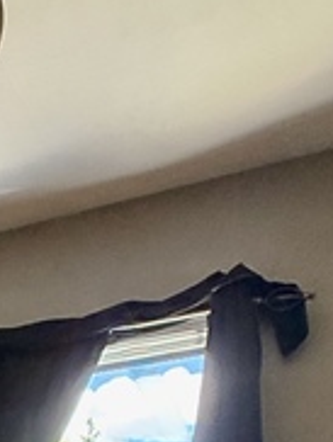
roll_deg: +1.0
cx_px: -386
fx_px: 1062
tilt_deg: -6.5
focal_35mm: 83
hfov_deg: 14.1
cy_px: 833
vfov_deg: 17.9
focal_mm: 2.22
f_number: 2.2
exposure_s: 1/121
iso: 250
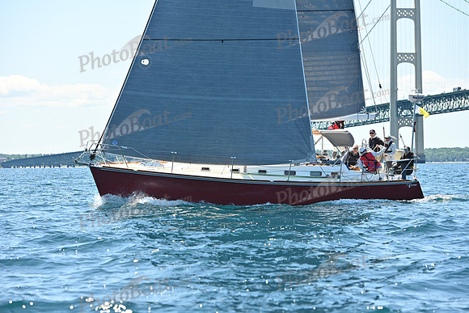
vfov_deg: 9.8
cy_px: 156
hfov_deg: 14.7
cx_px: 234
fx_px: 1824
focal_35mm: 140
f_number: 6.3
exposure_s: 1/1000
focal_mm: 140
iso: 320
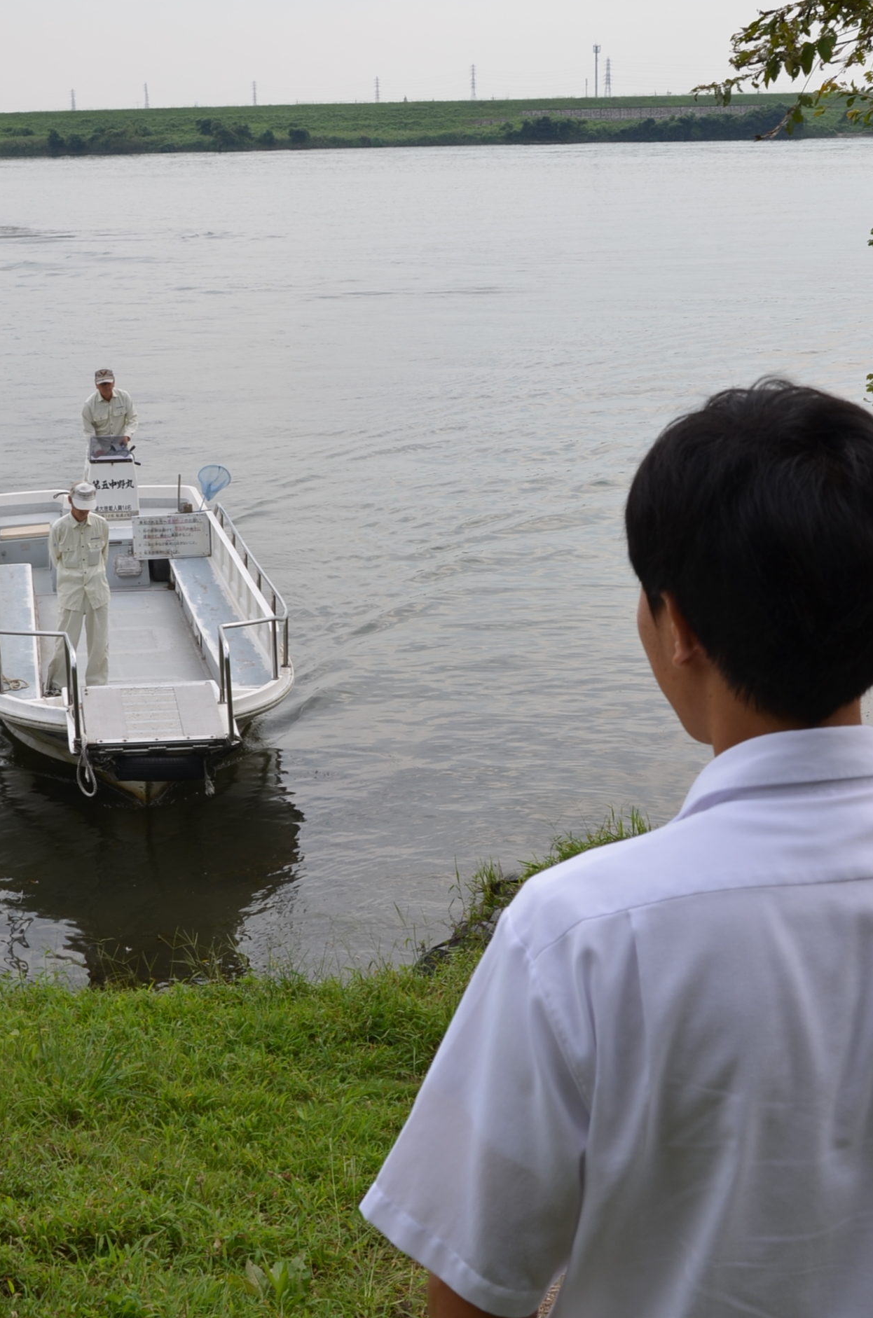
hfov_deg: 24.5
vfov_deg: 36.3
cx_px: 368
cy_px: 742
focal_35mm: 55
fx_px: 2010
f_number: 13
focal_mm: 28
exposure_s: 1/80
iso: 100
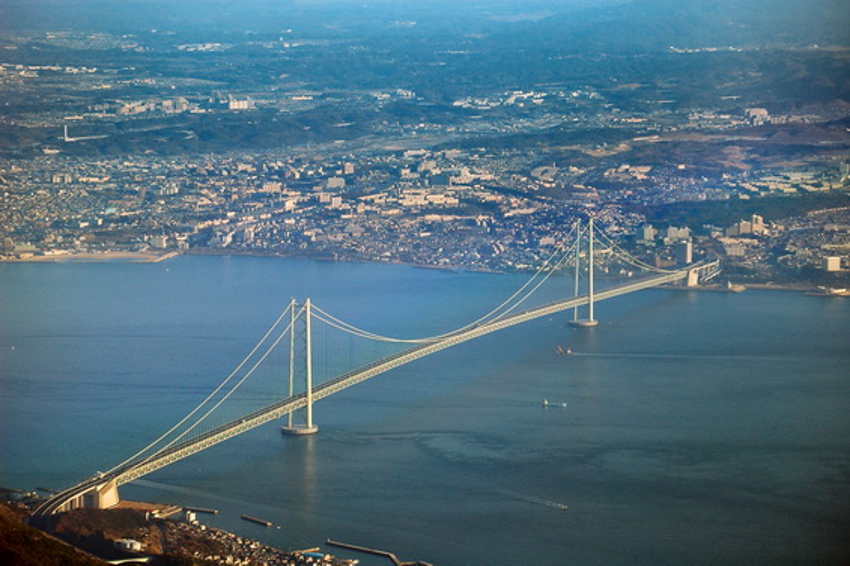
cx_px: 425
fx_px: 3009
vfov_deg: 10.7
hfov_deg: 16.1
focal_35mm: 128
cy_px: 283
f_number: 6.3
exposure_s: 1/640
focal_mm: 85
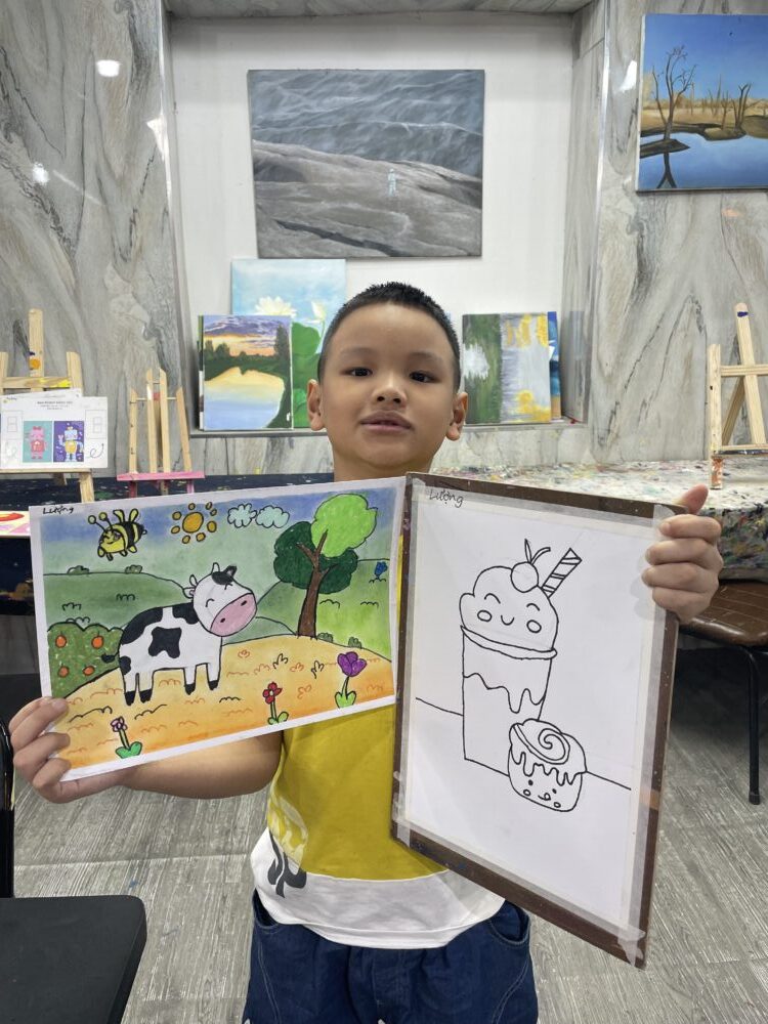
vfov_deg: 67.3
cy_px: 512
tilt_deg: -14.1
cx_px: 384
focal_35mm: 26
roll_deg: +1.7
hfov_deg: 53.1
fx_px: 769
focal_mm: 4.2
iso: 80
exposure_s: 1/100
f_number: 1.6
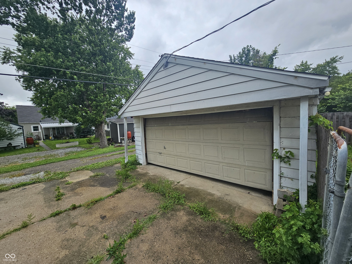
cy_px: 132
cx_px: 176
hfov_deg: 106.2
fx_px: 132
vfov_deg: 89.9
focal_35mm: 13
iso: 50
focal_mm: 2.2
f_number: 2.2
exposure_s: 1/664
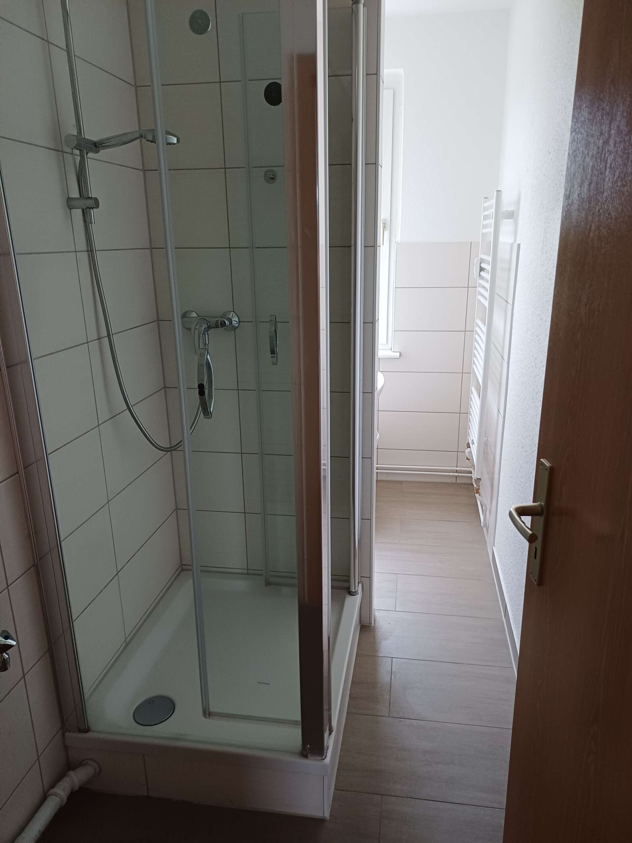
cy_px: 422
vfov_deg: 69.4
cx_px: 316
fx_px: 609
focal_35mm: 25
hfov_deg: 54.9
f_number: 1.8
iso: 250
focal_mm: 4.65
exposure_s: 1/50
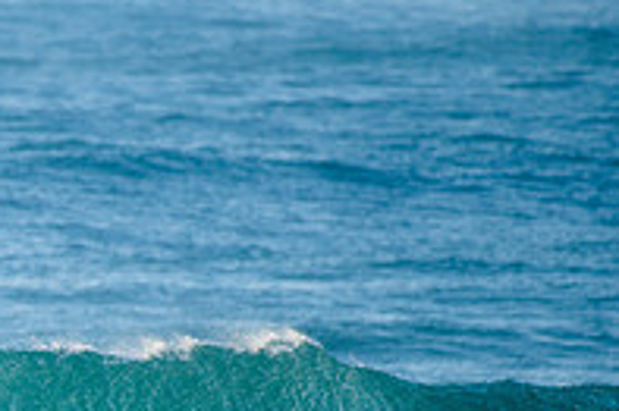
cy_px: 513
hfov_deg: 1.4
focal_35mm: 1472
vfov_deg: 0.9
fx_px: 25288
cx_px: -261
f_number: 5.6
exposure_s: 1/1600
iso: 320
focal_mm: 500
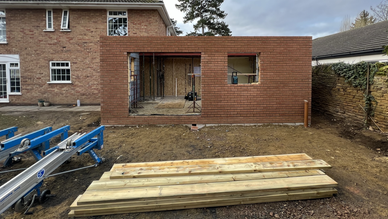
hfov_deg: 103.0
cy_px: 77
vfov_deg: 69.0
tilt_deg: -0.6
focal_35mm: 15
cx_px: 197
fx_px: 154
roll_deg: -0.3
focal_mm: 1.57
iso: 40
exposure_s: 1/99
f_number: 1.8
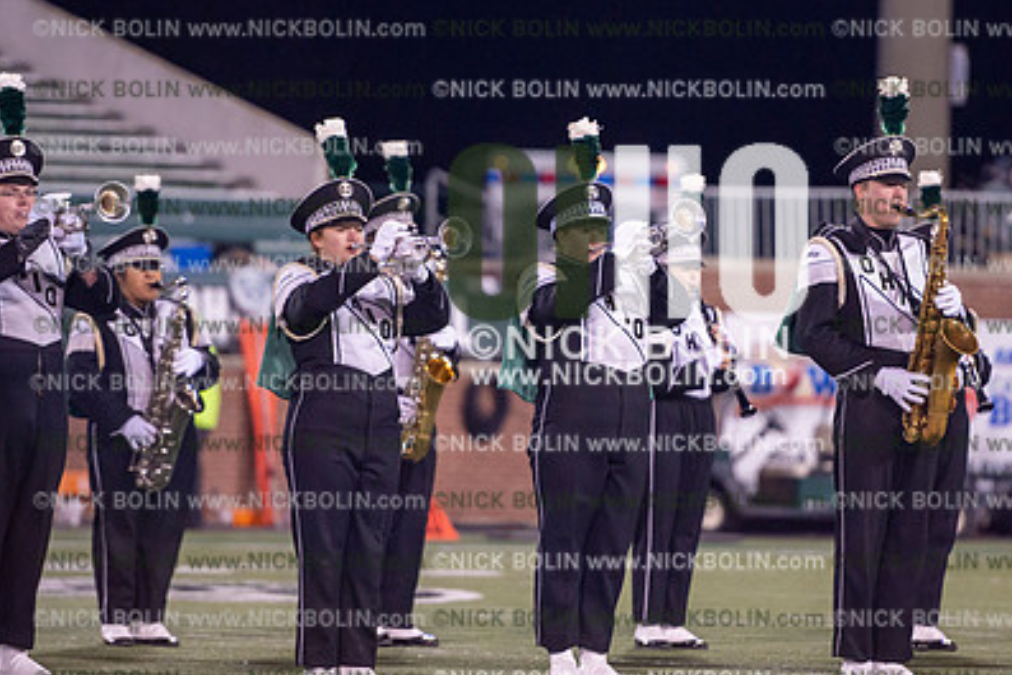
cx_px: 627
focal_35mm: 292
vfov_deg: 4.7
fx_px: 8211
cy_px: 266
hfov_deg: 7.1
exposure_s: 1/1250
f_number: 2.8
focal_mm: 200
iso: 2500
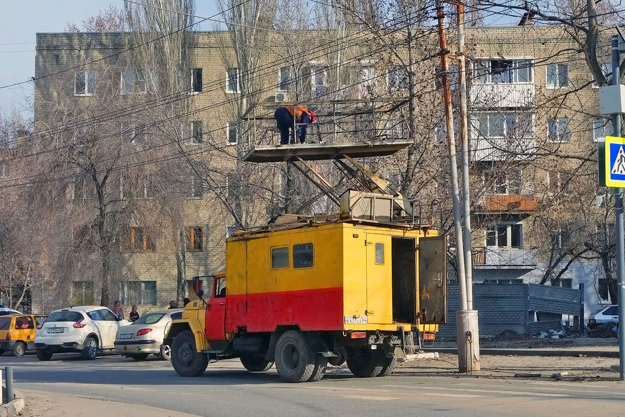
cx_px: 312
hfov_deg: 36.9
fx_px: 937
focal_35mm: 54
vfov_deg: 25.1
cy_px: 208
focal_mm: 20.19
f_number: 5.6
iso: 125
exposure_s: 1/500
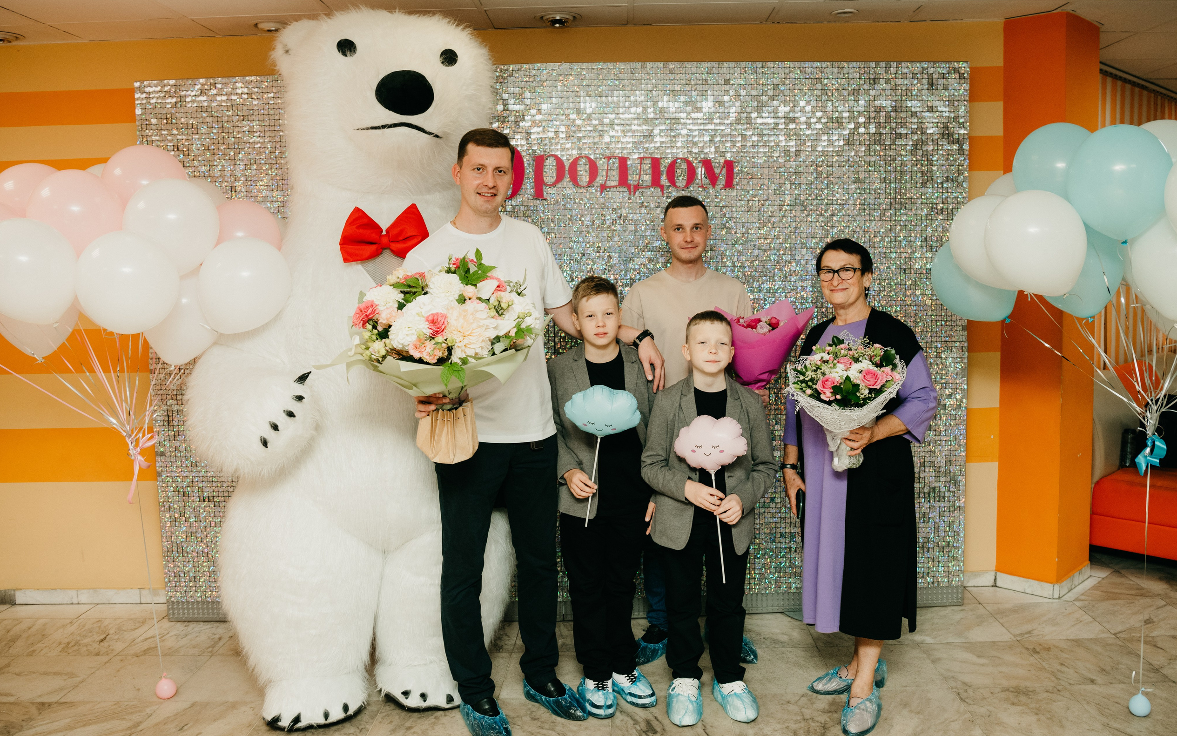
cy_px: 360
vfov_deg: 41.8
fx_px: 962
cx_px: 617
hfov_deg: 62.9
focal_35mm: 30
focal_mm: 27
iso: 400
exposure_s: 1/160
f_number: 5
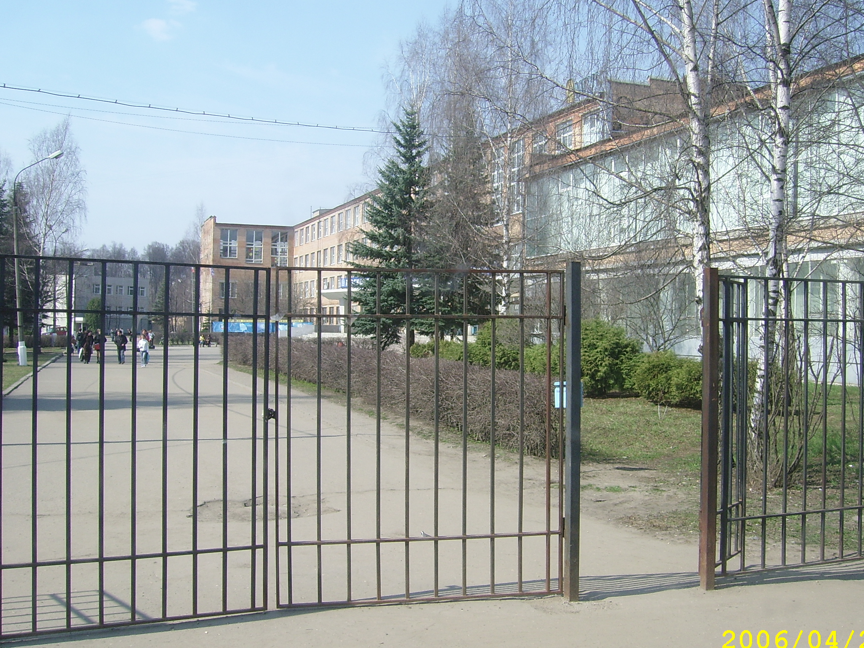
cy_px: 320
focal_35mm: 40
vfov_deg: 36.0
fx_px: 998
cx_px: 443
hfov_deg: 46.8
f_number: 5.8
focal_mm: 5.95
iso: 50
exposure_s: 1/192
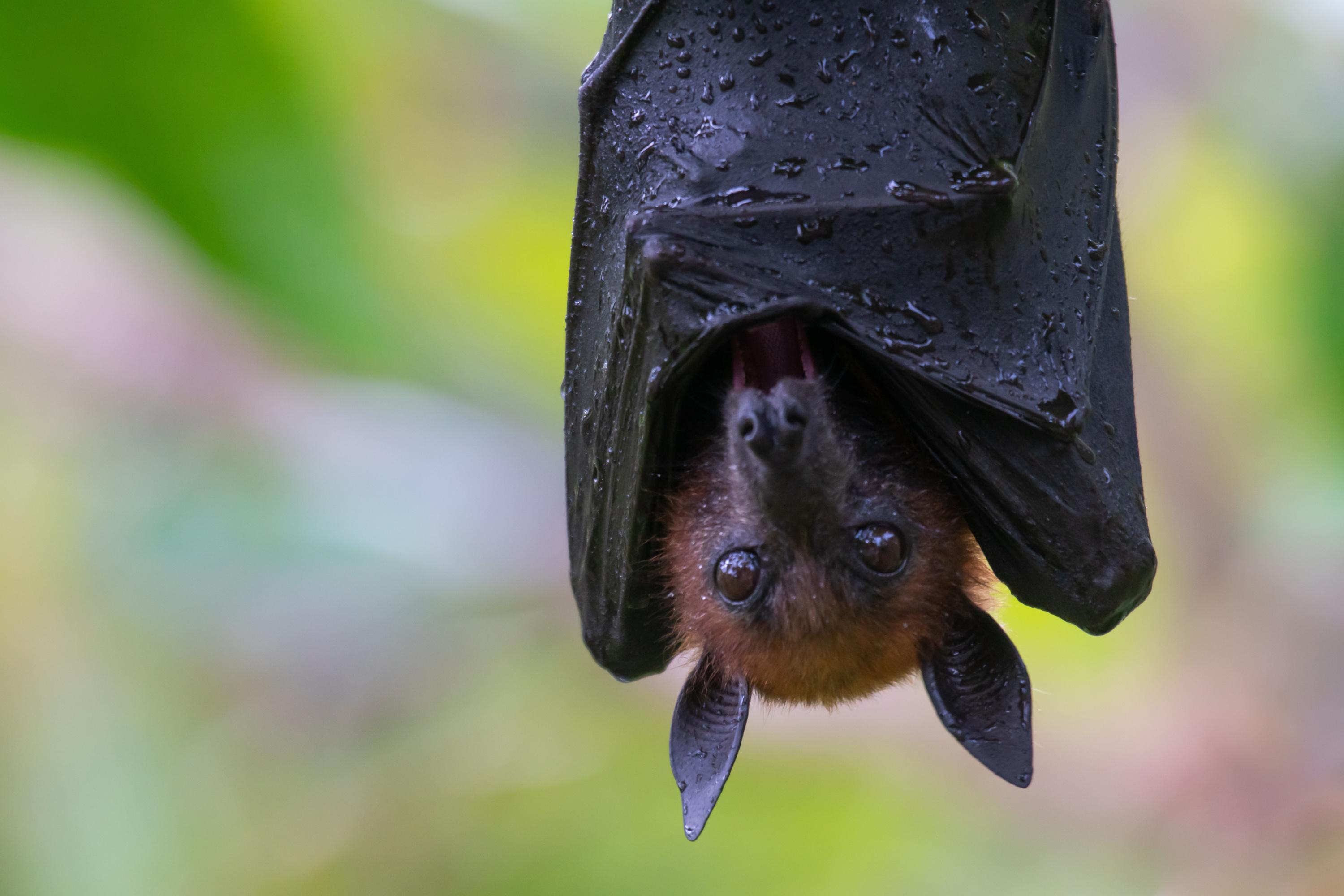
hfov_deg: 3.4
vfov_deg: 2.3
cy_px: 448
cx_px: 672
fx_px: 22398
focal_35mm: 600
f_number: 6.3
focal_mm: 400
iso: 800
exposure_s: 1/50
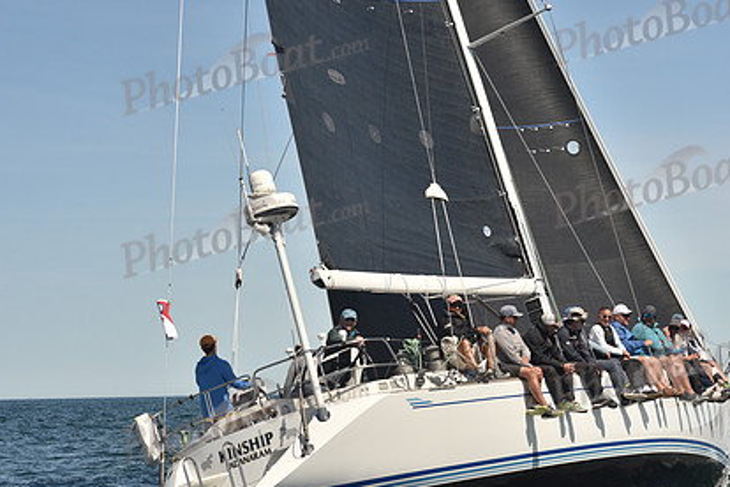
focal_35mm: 98
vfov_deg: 14.0
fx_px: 1987
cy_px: 299
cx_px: 462
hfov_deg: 20.8
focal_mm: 70
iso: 250
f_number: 7.1
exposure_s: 1/640
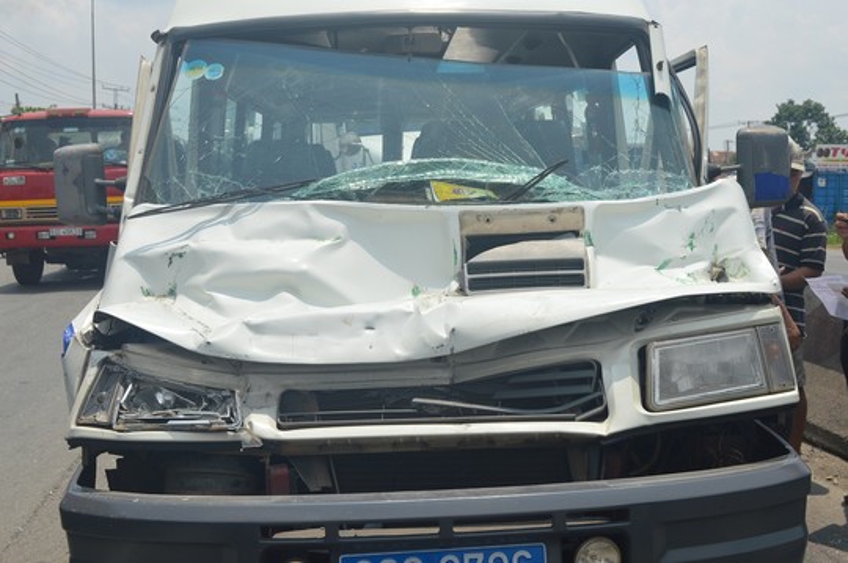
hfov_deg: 48.0
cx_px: 424
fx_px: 953
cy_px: 282
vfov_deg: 33.0
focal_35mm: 40
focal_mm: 27
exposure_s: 1/320
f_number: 9
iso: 100
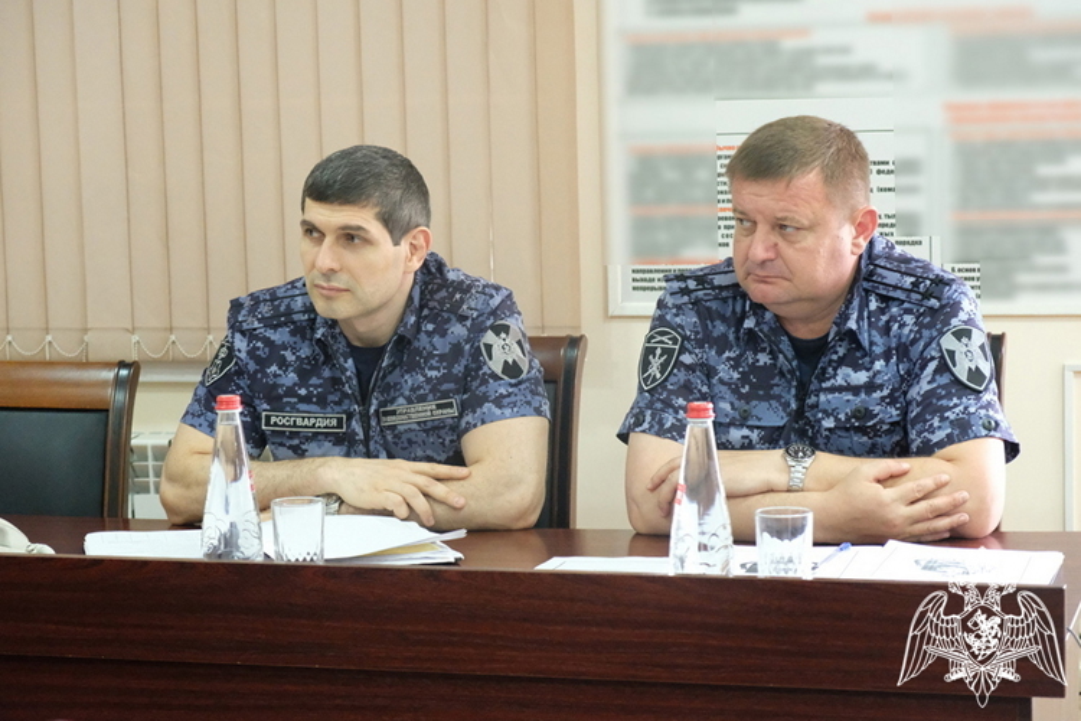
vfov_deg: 16.5
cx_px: 540
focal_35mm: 83
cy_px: 360
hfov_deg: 24.5
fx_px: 2492
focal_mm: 55
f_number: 4
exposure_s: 1/280
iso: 10000
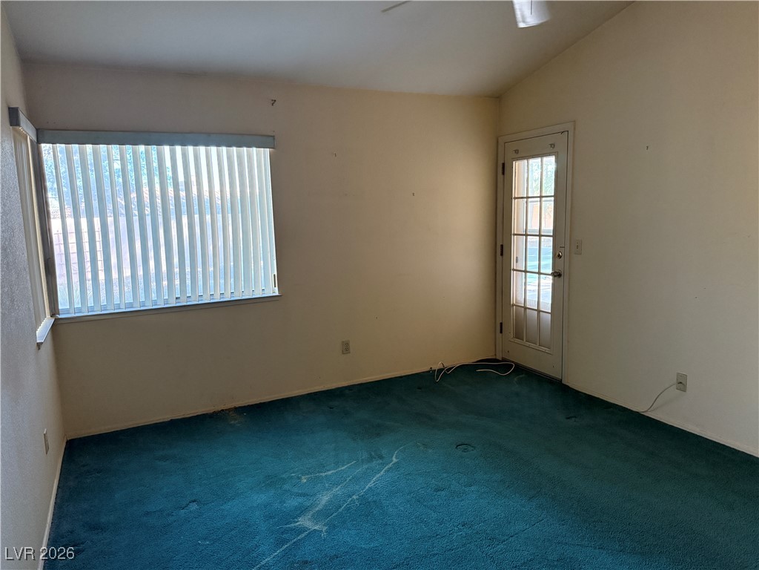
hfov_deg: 71.6
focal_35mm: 24
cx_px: 380
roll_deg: +0.7
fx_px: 526
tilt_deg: -8.2
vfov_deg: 56.8
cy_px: 285
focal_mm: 6.76
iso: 640
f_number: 1.78
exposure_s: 1/60
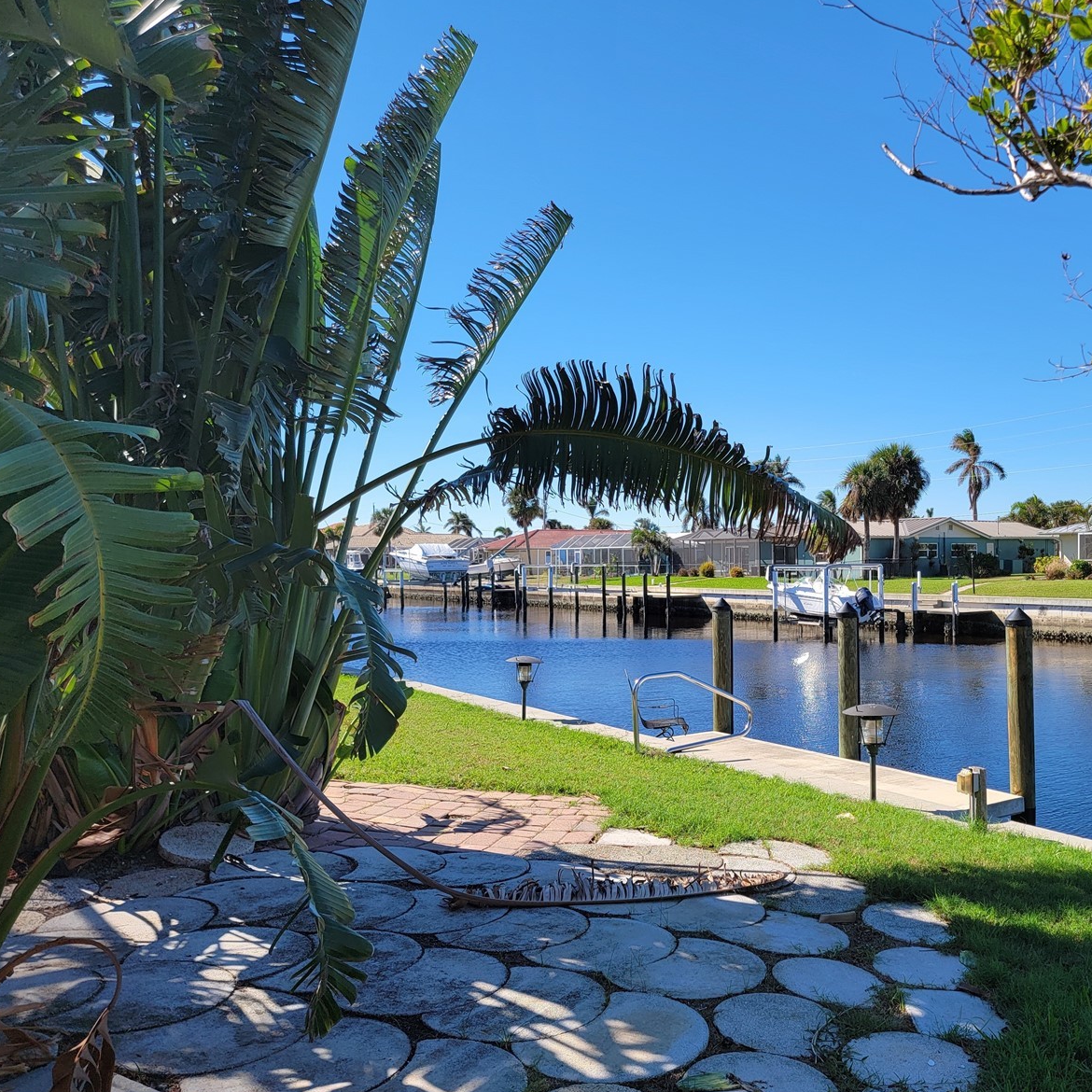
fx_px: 1035
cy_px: 542
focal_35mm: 29
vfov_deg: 55.6
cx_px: 735
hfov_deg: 54.4
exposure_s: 1/763
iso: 16
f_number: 1.8
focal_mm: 6.7
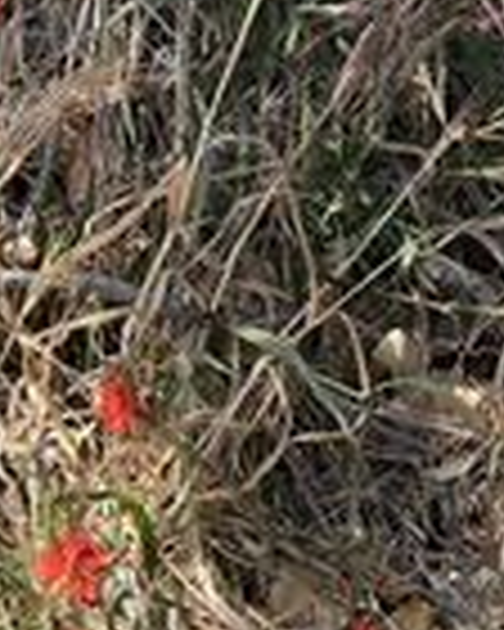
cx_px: 490
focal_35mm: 222
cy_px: 225
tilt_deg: -18.0
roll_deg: +1.5
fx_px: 4139
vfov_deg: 8.7
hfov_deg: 6.9
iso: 20
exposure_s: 1/151
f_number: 2.8
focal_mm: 6.6
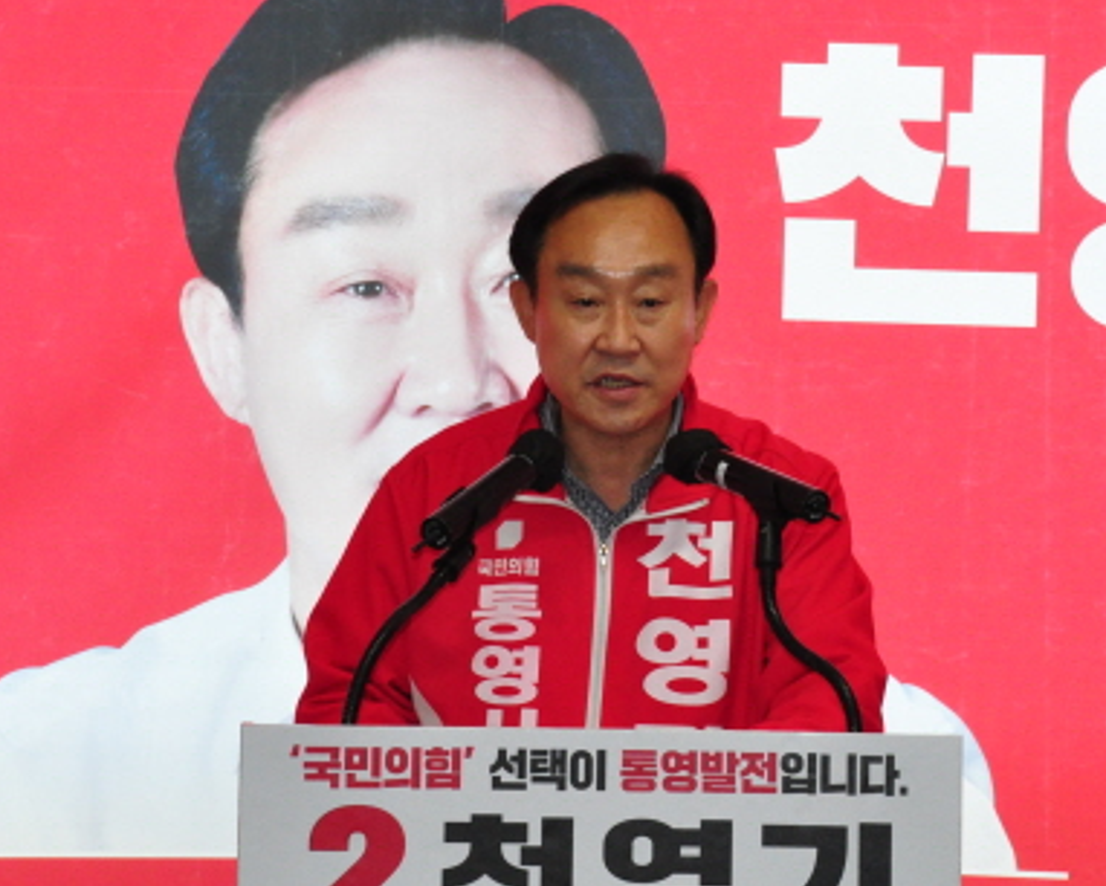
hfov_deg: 13.2
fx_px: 4782
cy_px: 418
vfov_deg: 10.6
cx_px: 654
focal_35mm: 146
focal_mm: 62
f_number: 7.1
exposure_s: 1/200
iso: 2000
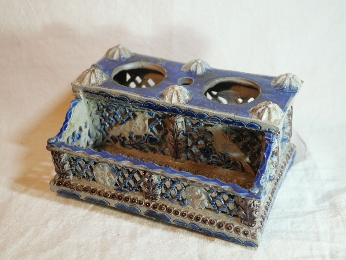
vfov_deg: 24.4
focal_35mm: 60
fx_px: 600
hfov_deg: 32.2
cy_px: 130
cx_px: 173
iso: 200
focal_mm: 30
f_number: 3.5
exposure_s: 1/100
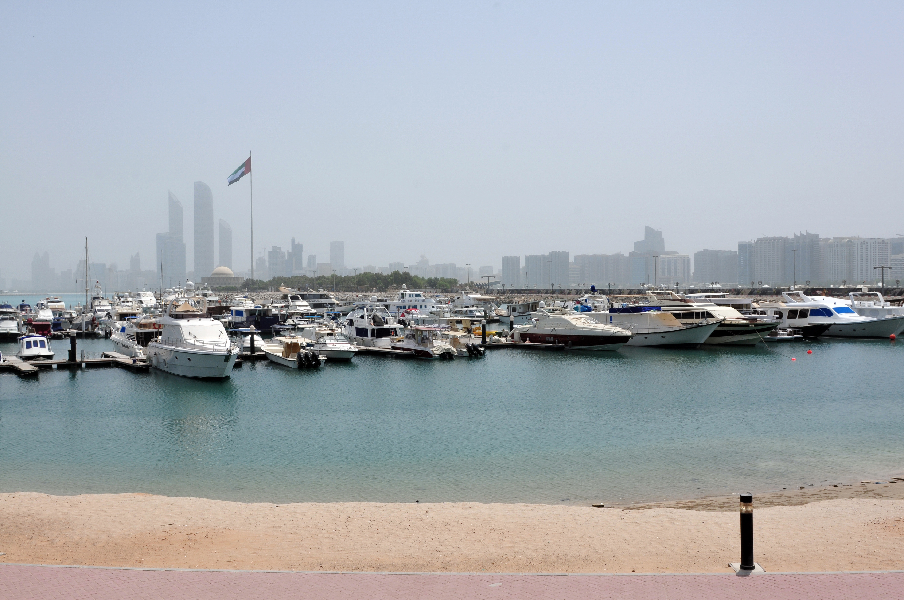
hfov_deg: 53.2
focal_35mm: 36
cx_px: 452
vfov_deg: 36.8
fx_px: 903
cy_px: 300
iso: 200
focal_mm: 24
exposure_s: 1/500
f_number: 11
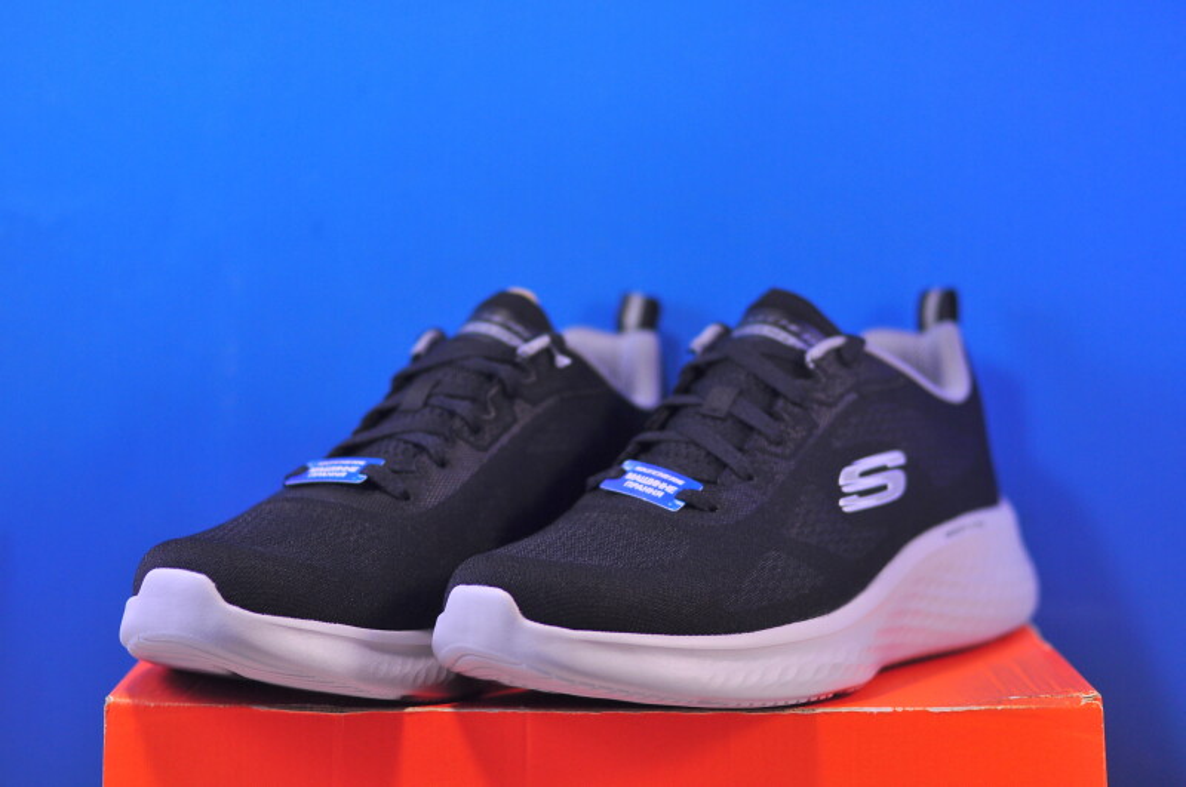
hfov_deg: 27.0
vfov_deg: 18.1
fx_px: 2467
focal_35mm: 75
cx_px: 593
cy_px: 394
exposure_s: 1/320
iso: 250
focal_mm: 50
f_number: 2.2
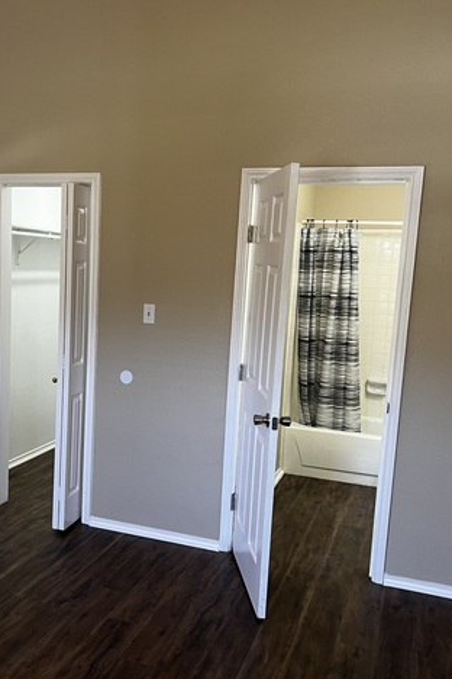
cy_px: 347
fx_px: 697
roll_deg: -1.4
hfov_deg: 35.4
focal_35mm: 37
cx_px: 135
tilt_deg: -6.5
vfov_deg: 51.9
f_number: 1.5
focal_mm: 5.7
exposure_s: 1/60
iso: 100
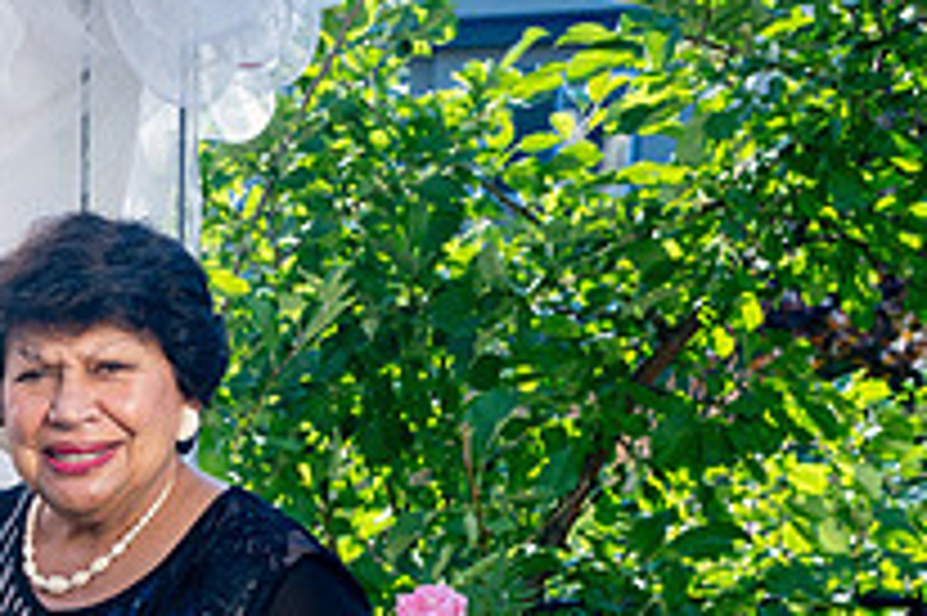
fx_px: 2033
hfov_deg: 22.2
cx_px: -374
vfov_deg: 16.5
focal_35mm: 79
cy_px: 740
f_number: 3.5
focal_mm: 28
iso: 200
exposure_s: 1/500
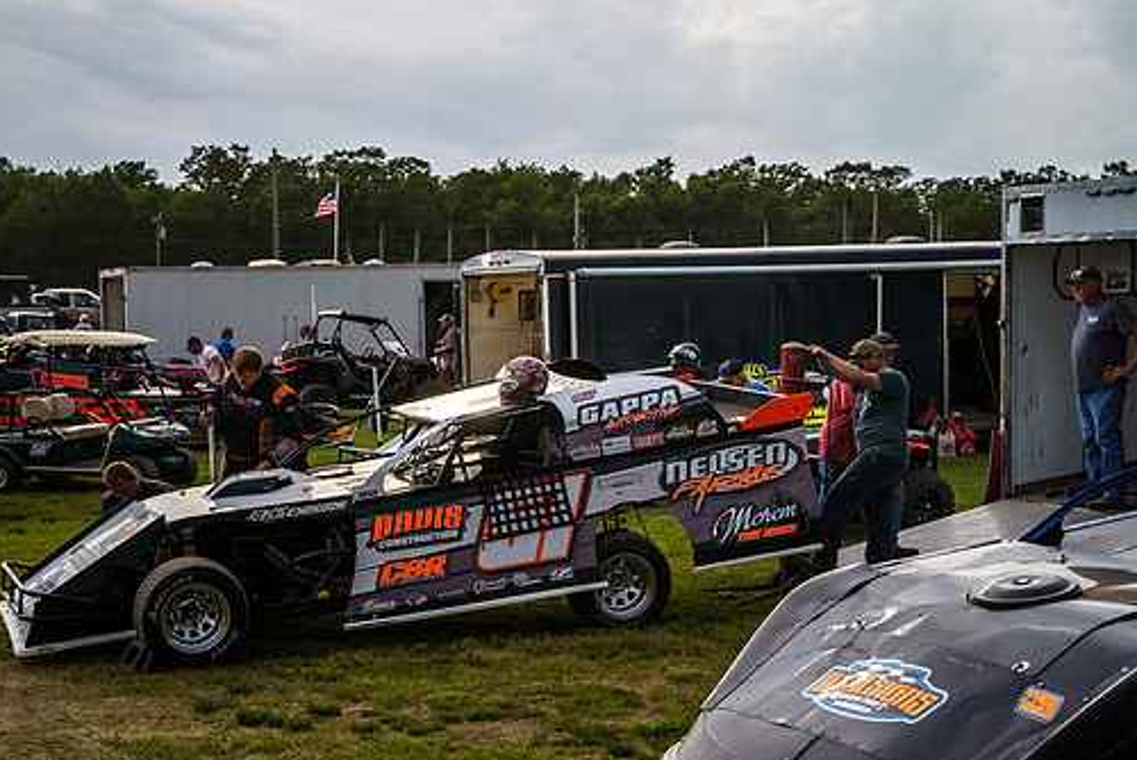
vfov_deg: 21.3
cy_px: 432
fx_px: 2022
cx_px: 472
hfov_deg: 31.3
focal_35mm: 64
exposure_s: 1/6400
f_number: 2.8
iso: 1600
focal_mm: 49.1
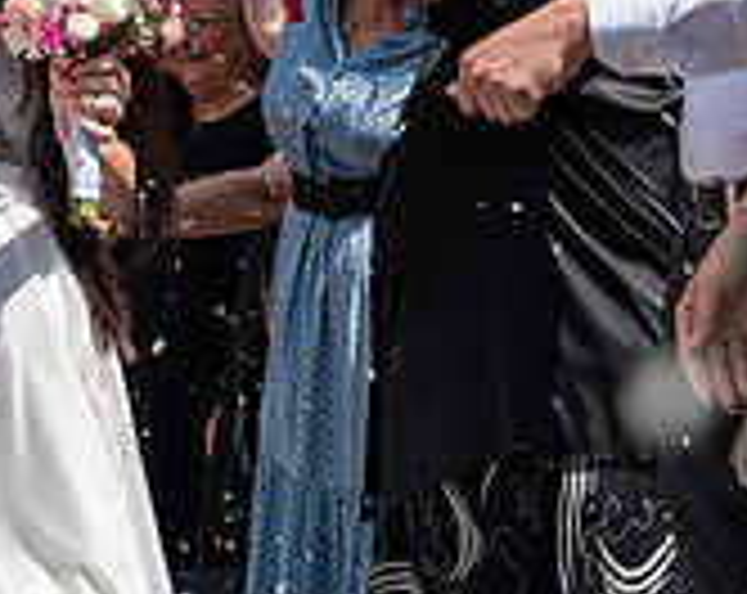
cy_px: 351
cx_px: -90
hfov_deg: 15.1
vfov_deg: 12.4
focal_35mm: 124
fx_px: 2735
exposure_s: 1/1000
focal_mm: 36
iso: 200
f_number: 5
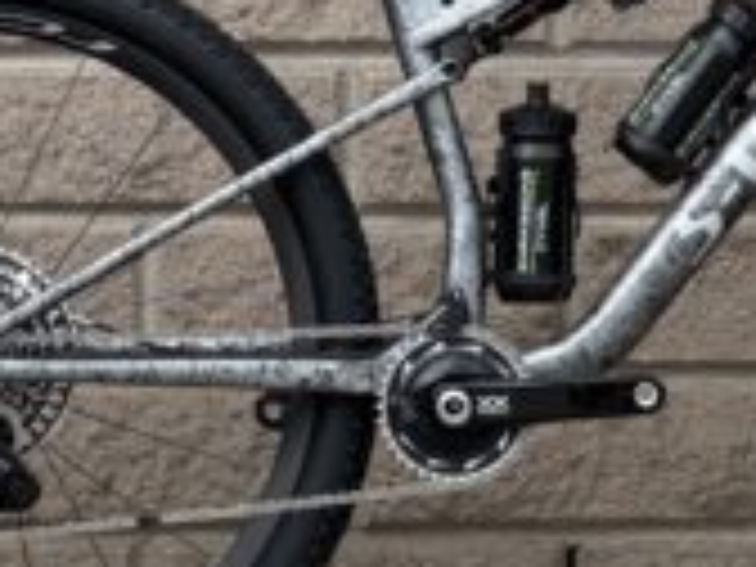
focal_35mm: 357
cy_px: -225
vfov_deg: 4.1
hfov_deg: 5.5
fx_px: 7797
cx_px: 616
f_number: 2.8
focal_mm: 16.89
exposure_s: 1/625
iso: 50
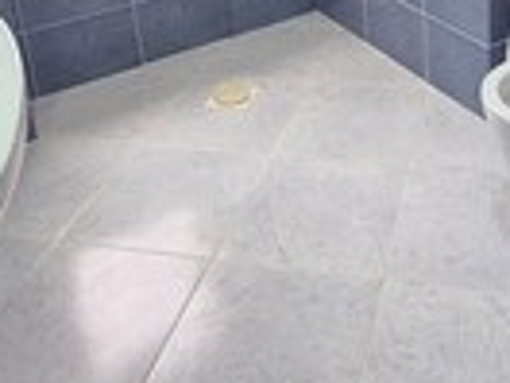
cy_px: -75
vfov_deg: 28.1
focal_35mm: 45
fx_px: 663
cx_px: 365
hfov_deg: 41.2
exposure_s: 1/100
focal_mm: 2.2
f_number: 1.9
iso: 160
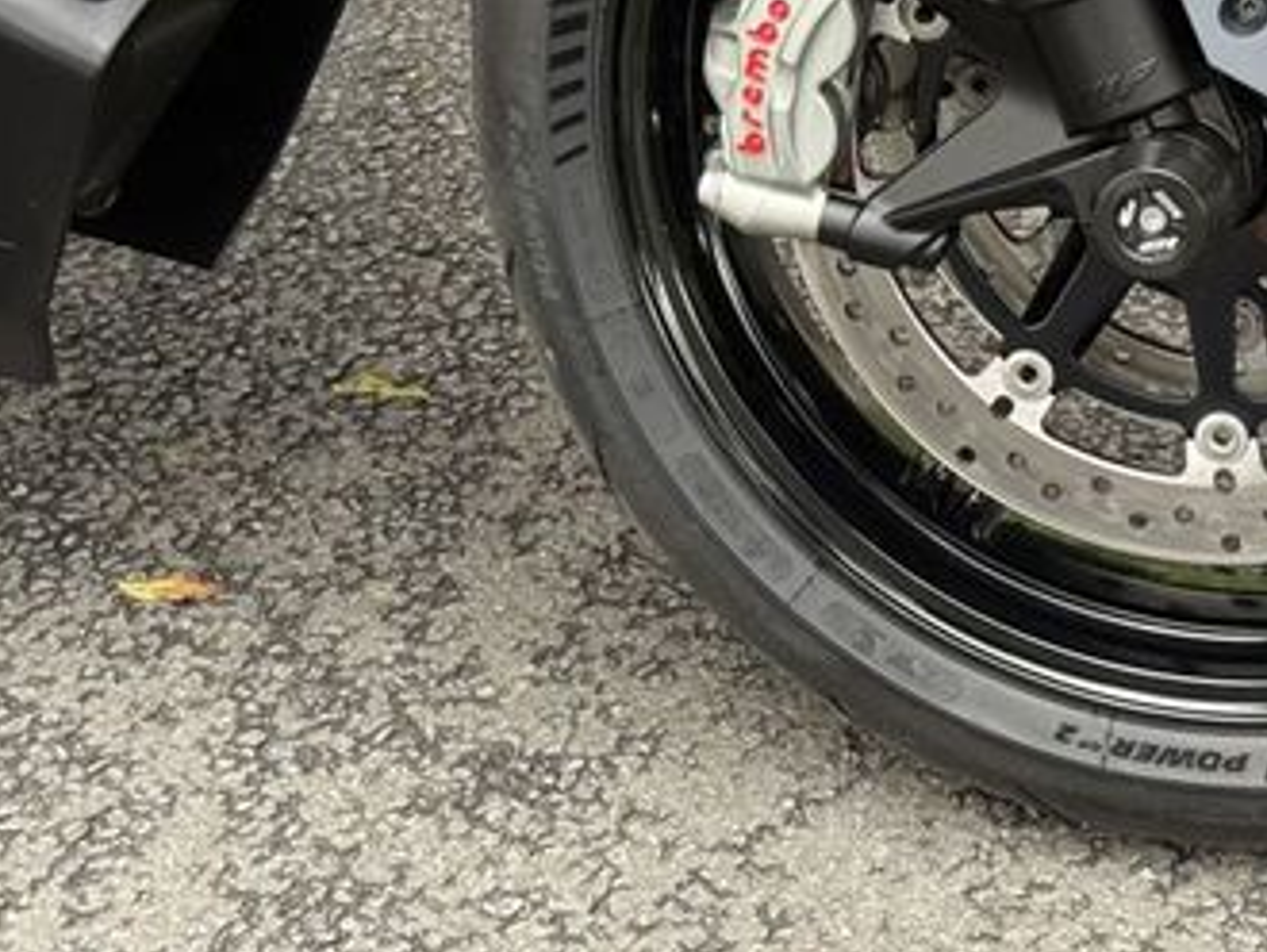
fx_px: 3406
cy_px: 54
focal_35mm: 93
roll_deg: +1.8
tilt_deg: -27.6
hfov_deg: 20.9
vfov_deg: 15.7
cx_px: 944
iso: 100
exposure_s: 1/82
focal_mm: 6.76
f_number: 1.78
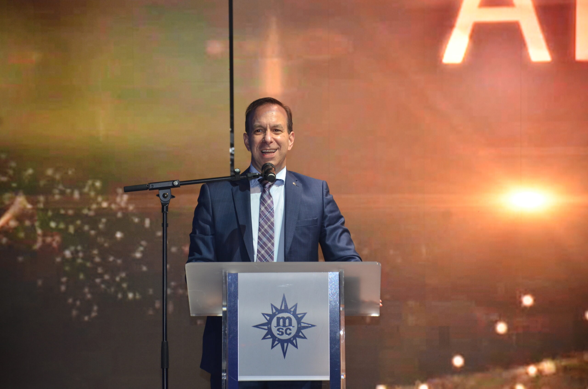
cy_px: 194
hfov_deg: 9.8
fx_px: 3423
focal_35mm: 210
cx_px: 294
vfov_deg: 6.5
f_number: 5.6
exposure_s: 1/60
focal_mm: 140
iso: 560
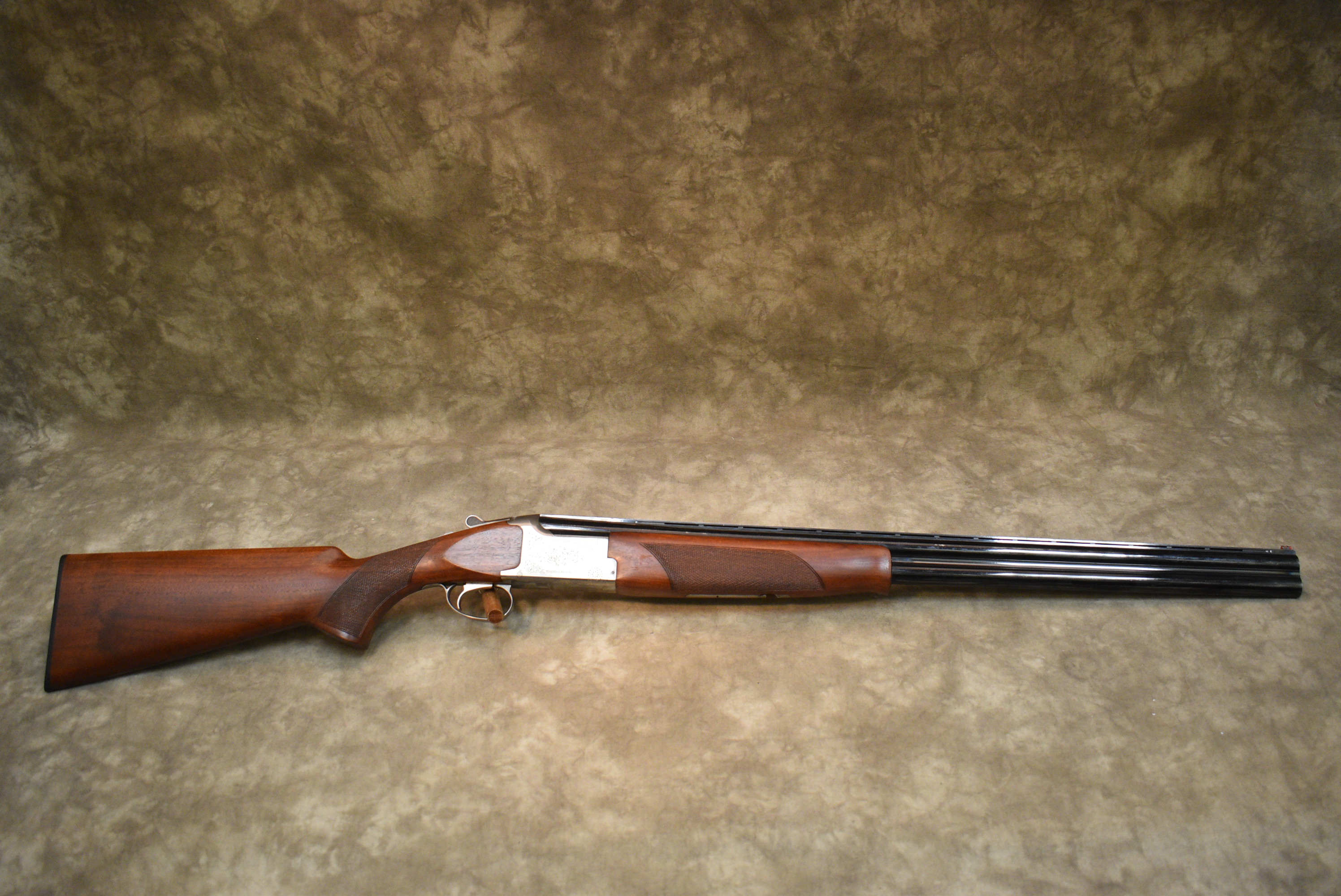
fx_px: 1230
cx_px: 670
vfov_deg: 40.0
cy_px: 448
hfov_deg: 57.2
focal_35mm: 33
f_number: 3.8
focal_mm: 22
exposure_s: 1/125
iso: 1250
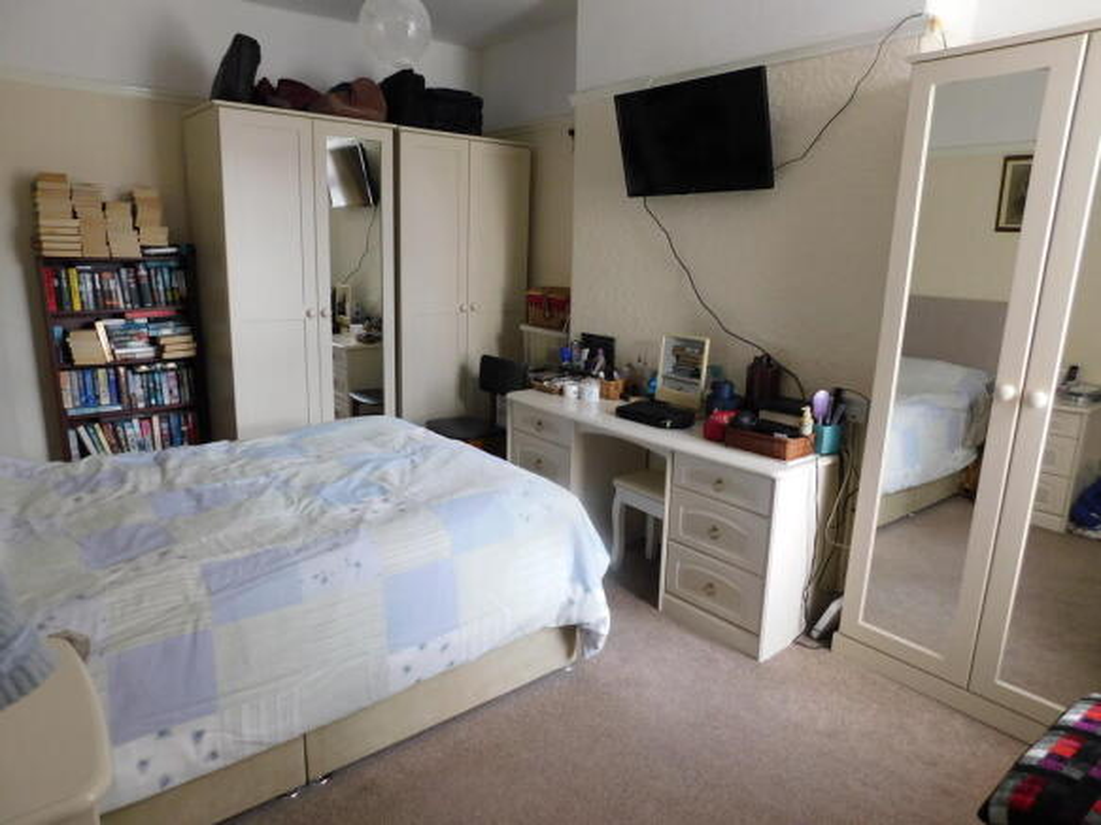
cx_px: 550
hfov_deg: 73.9
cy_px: 412
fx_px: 731
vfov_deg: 58.9
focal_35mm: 23
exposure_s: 1/30
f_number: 3
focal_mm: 4
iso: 160
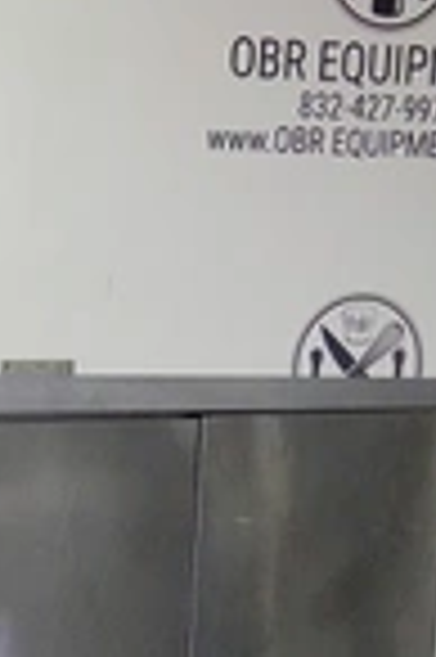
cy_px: 842
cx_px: -85
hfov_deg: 15.5
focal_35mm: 85
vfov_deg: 21.7
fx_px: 1548
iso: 3200
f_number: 5
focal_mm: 11.52
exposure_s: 1/200
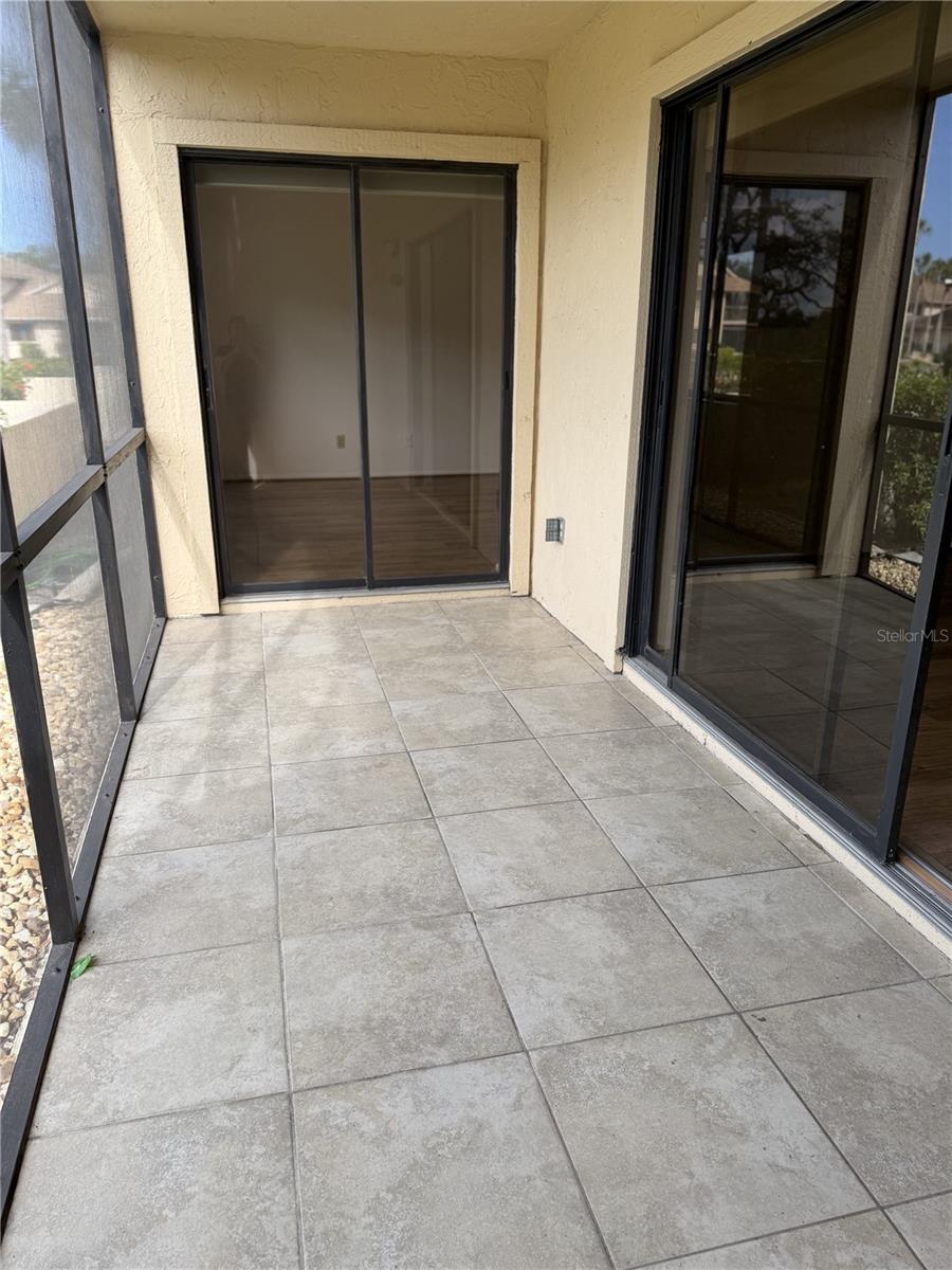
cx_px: 476
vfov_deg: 71.6
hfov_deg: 56.8
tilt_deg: -19.2
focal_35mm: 24
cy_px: 635
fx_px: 880
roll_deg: -1.0
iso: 80
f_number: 1.78
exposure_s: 1/617
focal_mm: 6.76
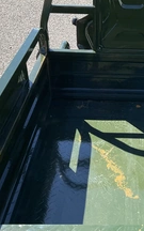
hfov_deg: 22.2
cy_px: 137
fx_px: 358
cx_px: 128
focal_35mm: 57
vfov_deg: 35.6
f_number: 1.8
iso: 25
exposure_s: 1/642
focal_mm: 3
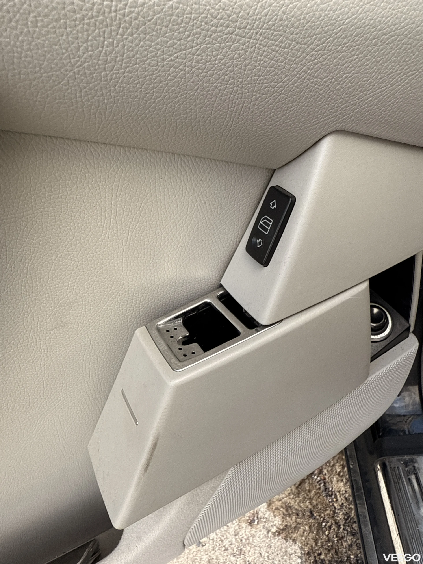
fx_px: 391
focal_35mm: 24
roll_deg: +10.6
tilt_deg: -35.0
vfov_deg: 71.6
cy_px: 282
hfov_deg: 56.8
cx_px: 212
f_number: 2.2
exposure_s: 1/99
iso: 40
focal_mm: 2.22
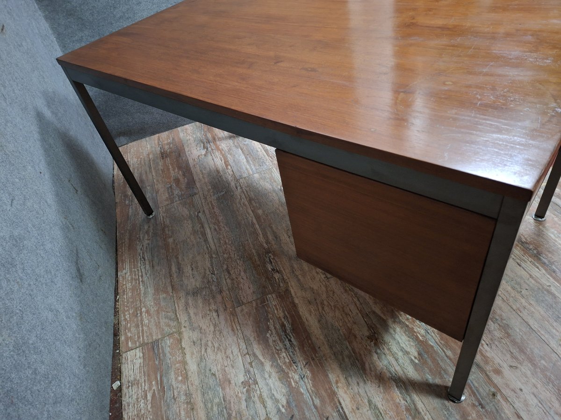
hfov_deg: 73.9
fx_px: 373
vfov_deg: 58.9
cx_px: 280
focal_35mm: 23
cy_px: 210
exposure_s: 1/25
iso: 800
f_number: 1.8
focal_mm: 5.54
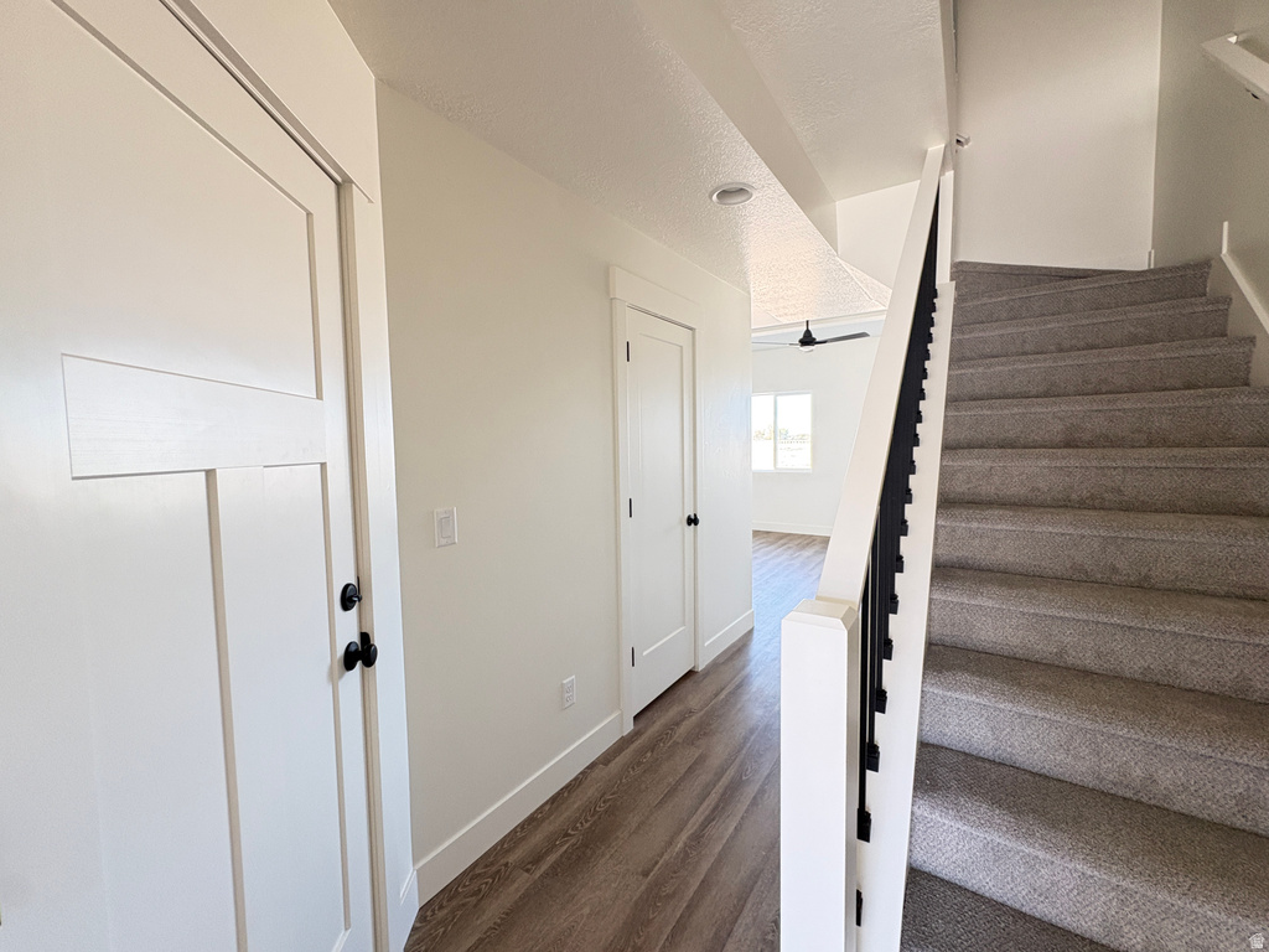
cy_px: 476
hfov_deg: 102.1
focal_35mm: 14
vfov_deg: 85.7
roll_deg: +1.6
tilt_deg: -3.4
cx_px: 634
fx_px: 513
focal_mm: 2.22
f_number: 2.2
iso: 320
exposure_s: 1/60
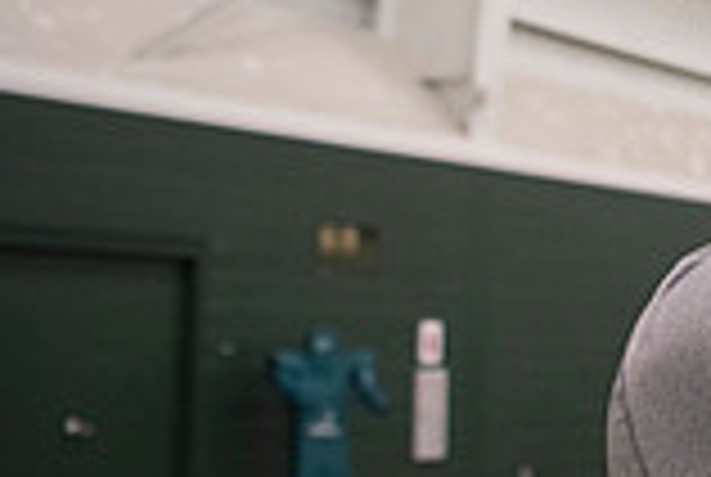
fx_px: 1741
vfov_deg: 15.6
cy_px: 218
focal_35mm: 88
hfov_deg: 18.6
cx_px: 1233
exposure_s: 1/200
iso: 3200
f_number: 3.2
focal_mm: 24
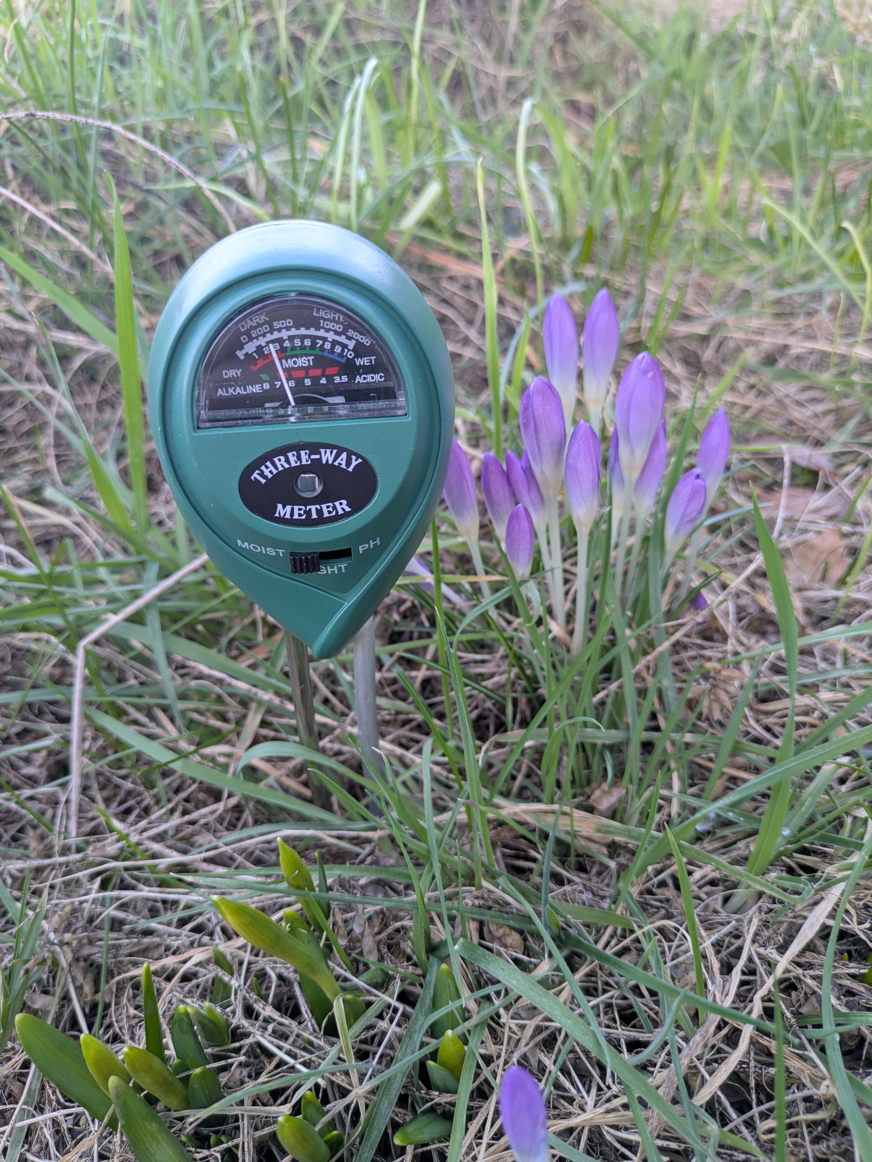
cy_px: 581
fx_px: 839
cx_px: 436
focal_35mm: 25
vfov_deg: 69.4
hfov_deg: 54.9
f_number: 1.89
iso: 68
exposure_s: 1/100
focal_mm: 5.43
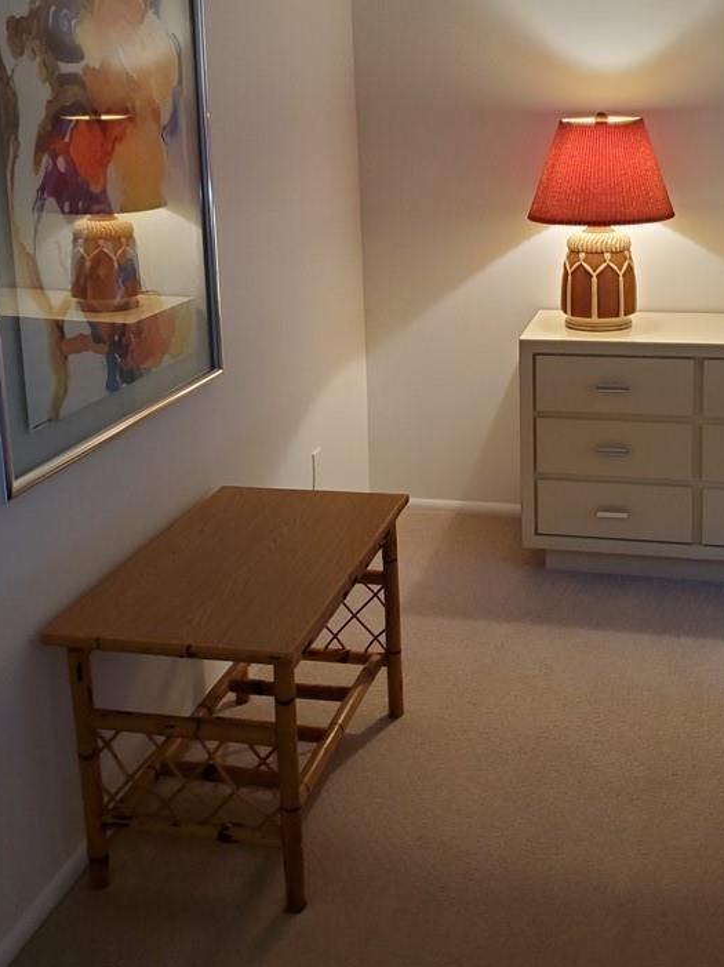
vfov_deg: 48.0
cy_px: 309
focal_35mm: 38
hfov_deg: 37.3
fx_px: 1061
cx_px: 477
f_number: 1.5
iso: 250
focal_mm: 4.3
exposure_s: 1/59
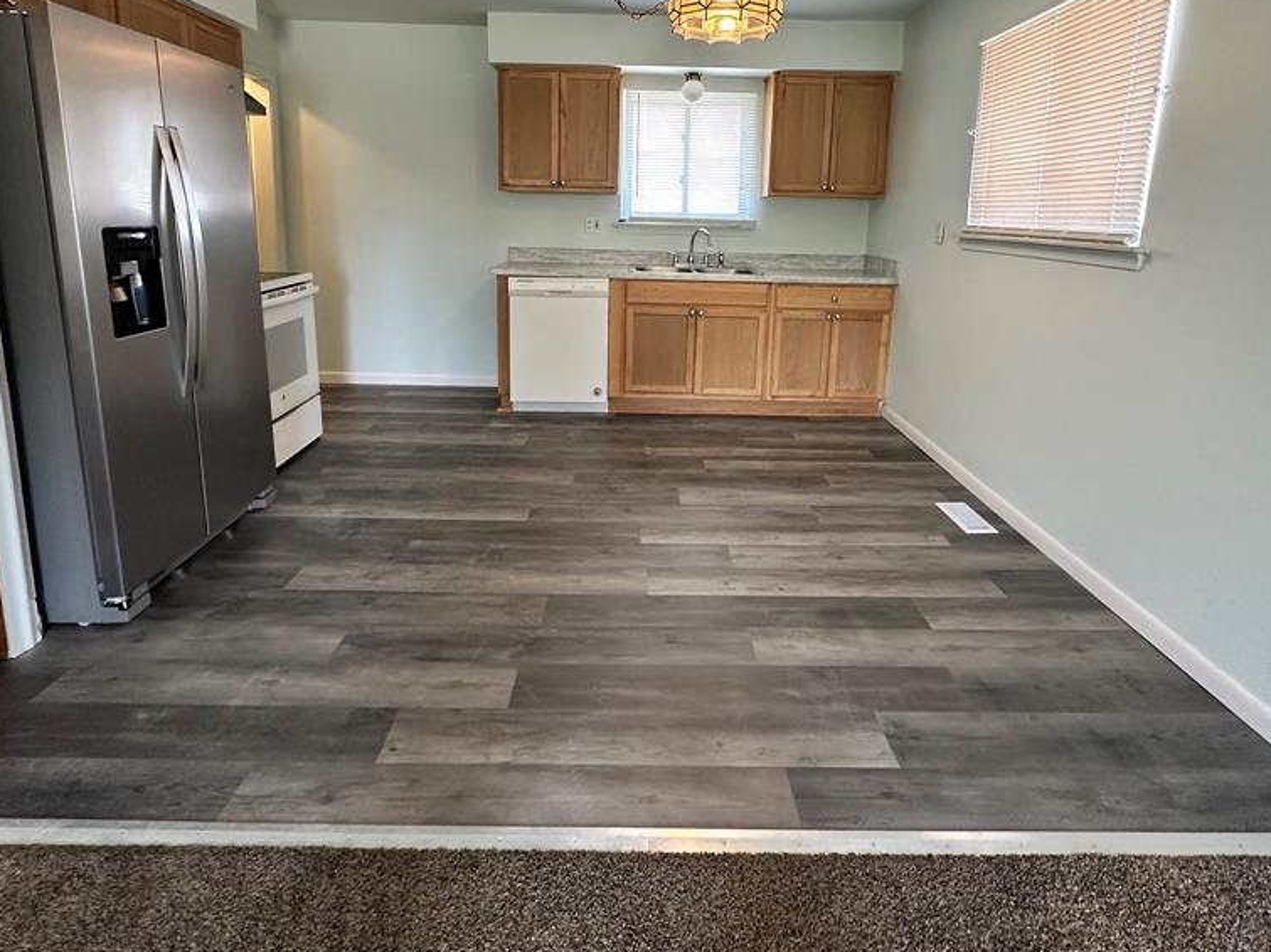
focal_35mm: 19
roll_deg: -1.6
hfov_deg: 84.7
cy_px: 326
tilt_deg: -9.5
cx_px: 641
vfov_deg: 67.0
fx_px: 698
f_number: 2.2
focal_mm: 2.22
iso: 250
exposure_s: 1/99
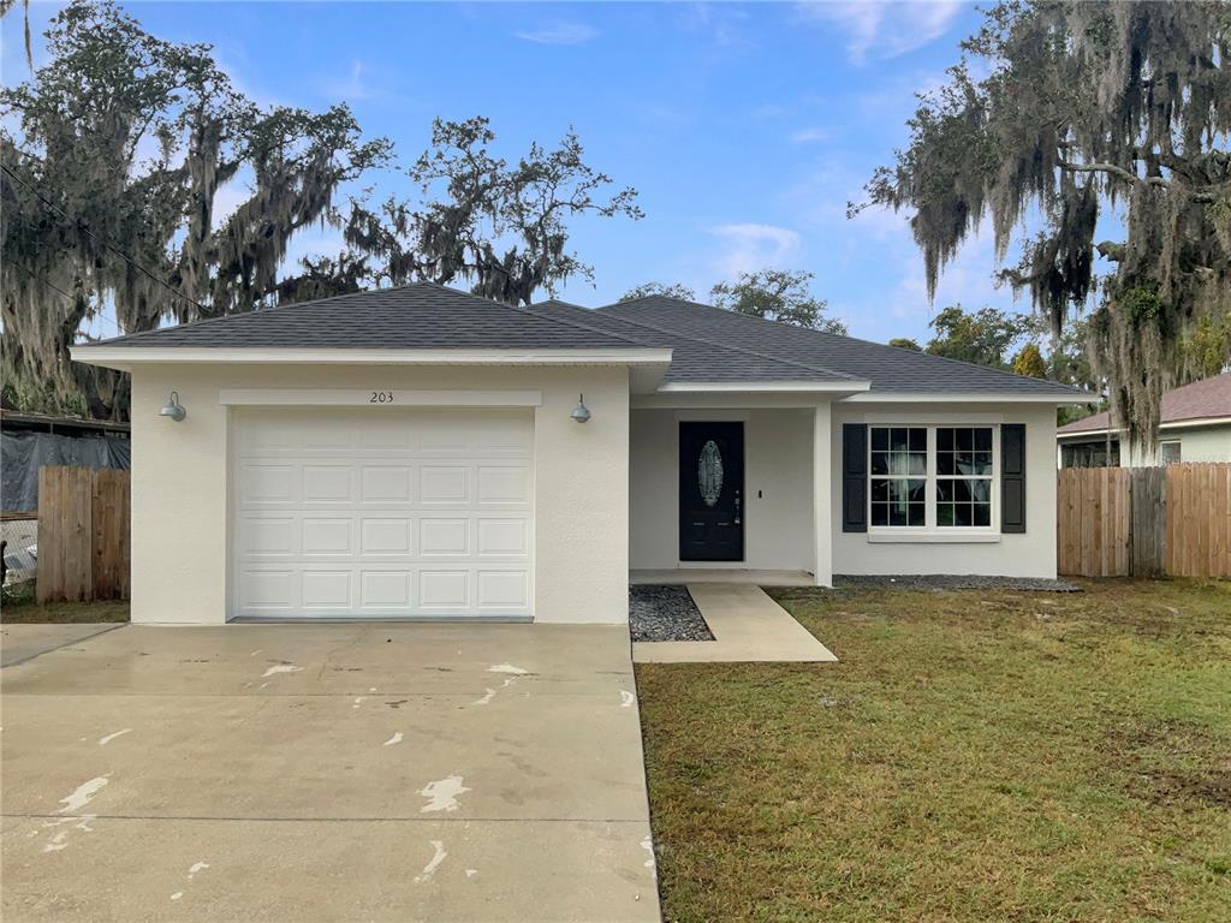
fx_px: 1031
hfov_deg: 61.7
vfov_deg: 48.2
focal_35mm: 29
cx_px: 616
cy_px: 462
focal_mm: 3
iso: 16
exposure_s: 1/1730
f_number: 1.8
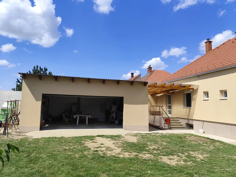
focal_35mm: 23
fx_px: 157
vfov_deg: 58.9
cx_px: 118
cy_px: 88
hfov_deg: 73.9
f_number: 1.65
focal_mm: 6.14
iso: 50
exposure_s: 1/926
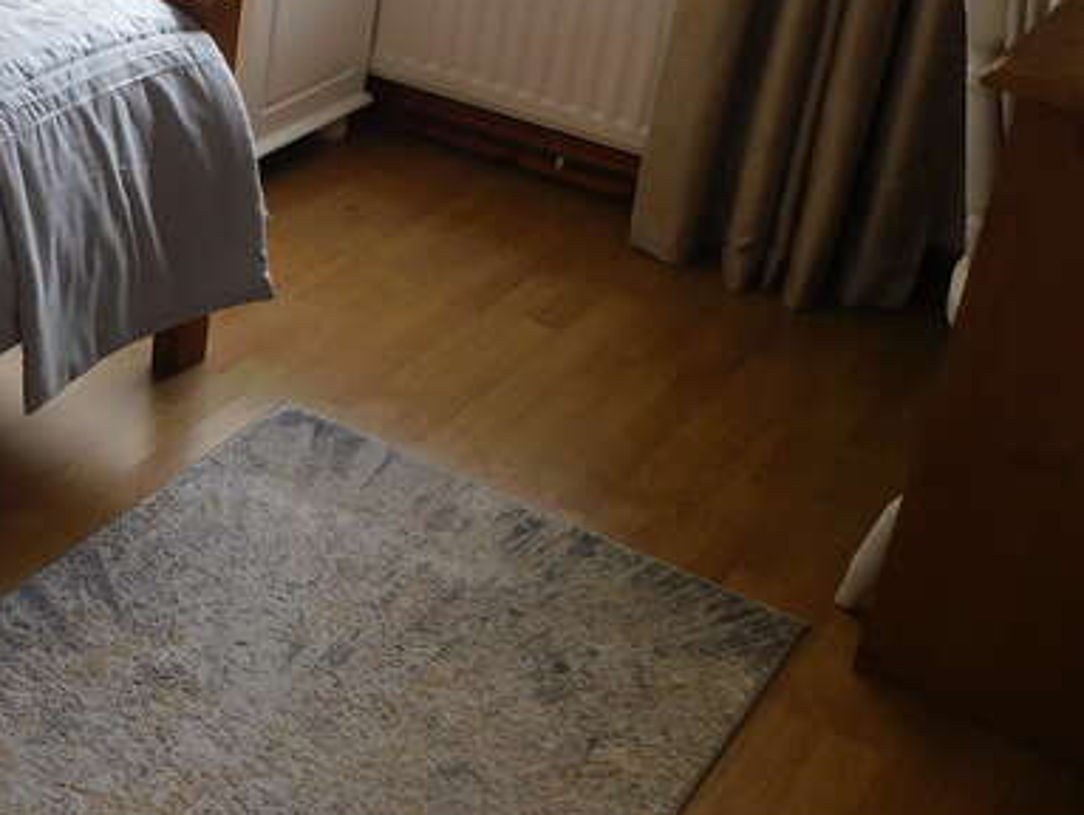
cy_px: 129
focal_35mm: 54
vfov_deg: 26.4
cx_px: -65
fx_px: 1693
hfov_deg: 32.0
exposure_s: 1/40
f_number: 3
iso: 125
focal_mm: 4
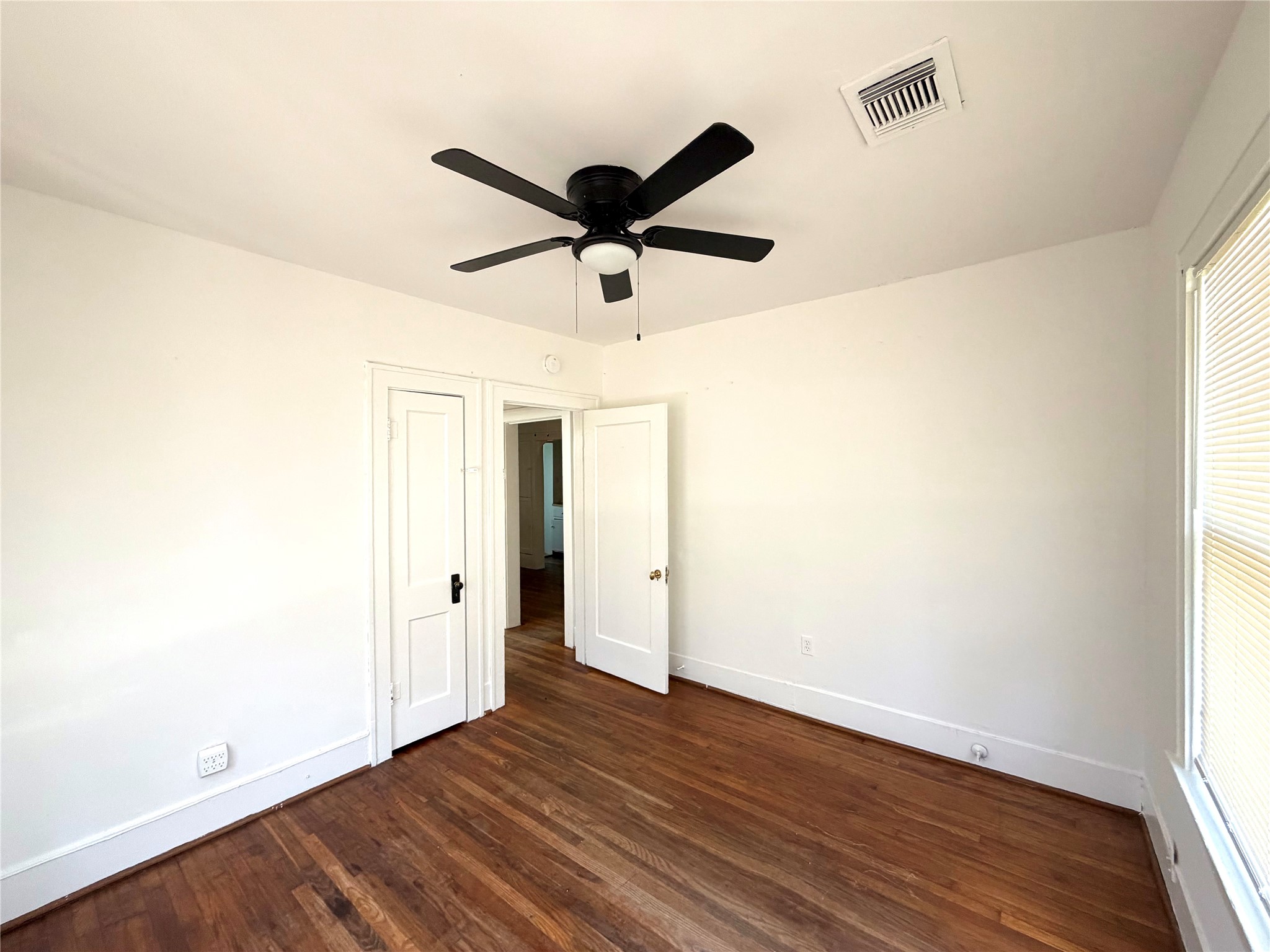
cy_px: 476
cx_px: 635
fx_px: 514
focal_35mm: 14
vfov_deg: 85.7
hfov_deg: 102.1
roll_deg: +1.3
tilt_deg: -0.3
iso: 250
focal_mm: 2.22
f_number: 2.2
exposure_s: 1/121
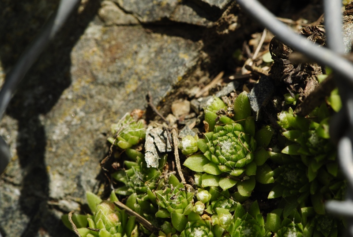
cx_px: 176
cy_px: 118
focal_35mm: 128
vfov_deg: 10.8
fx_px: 1252
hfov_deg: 16.0
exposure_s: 1/200
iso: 100
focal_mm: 85
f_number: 9
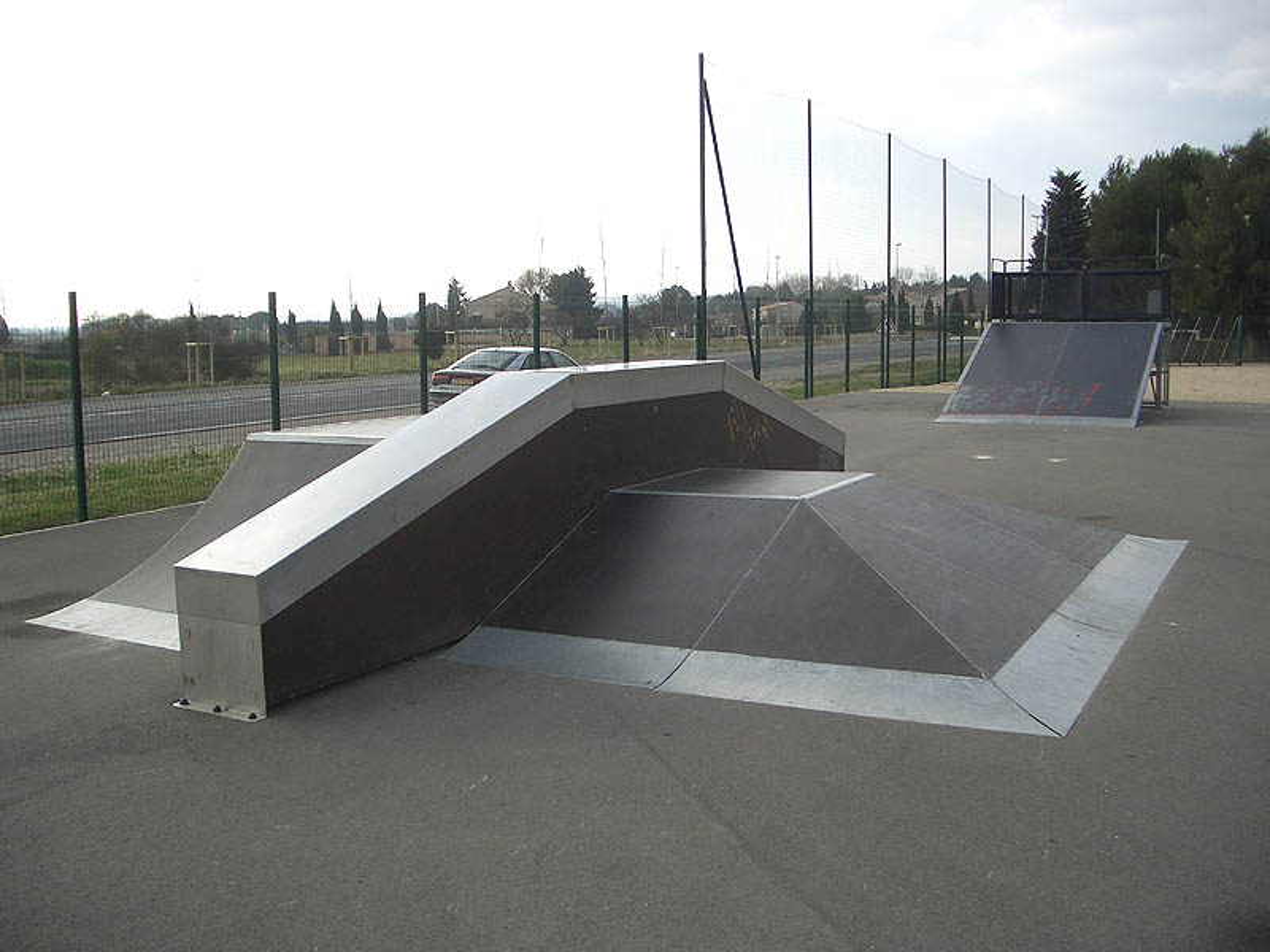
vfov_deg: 40.7
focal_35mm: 35
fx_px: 1284
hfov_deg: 52.6
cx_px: 635
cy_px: 476
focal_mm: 5.8
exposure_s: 1/640
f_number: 2.6
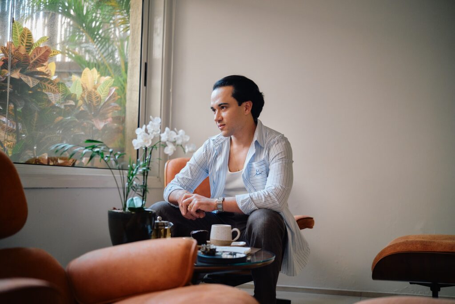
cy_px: 152
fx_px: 518
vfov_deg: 32.6
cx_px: 228
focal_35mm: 41
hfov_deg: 47.4
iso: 1600
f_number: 1.2
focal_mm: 27
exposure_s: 1/200
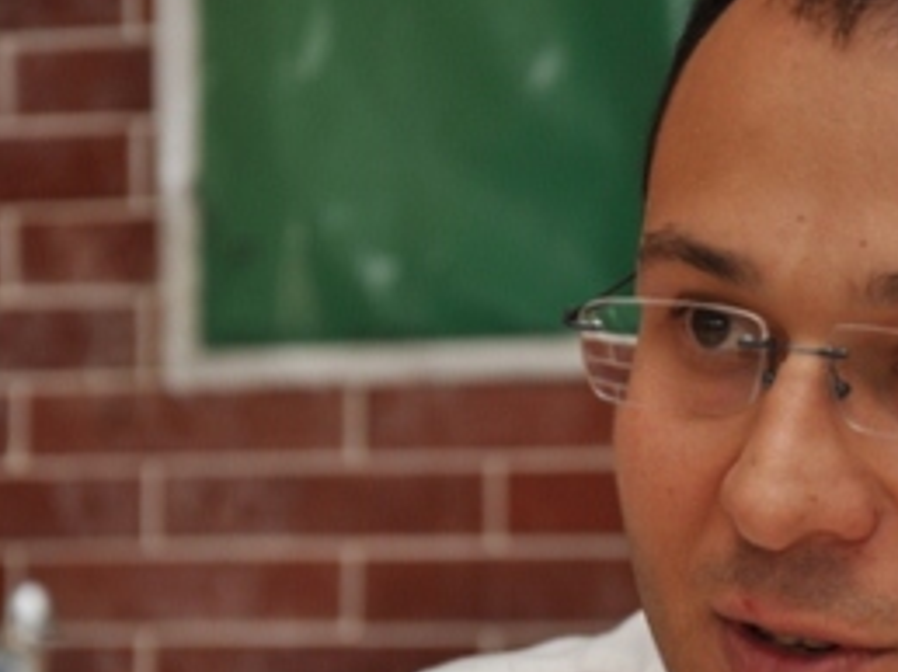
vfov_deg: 5.4
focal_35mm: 273
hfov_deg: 7.3
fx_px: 7072
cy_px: 531
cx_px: 667
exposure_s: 1/60
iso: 200
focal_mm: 105
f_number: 6.3
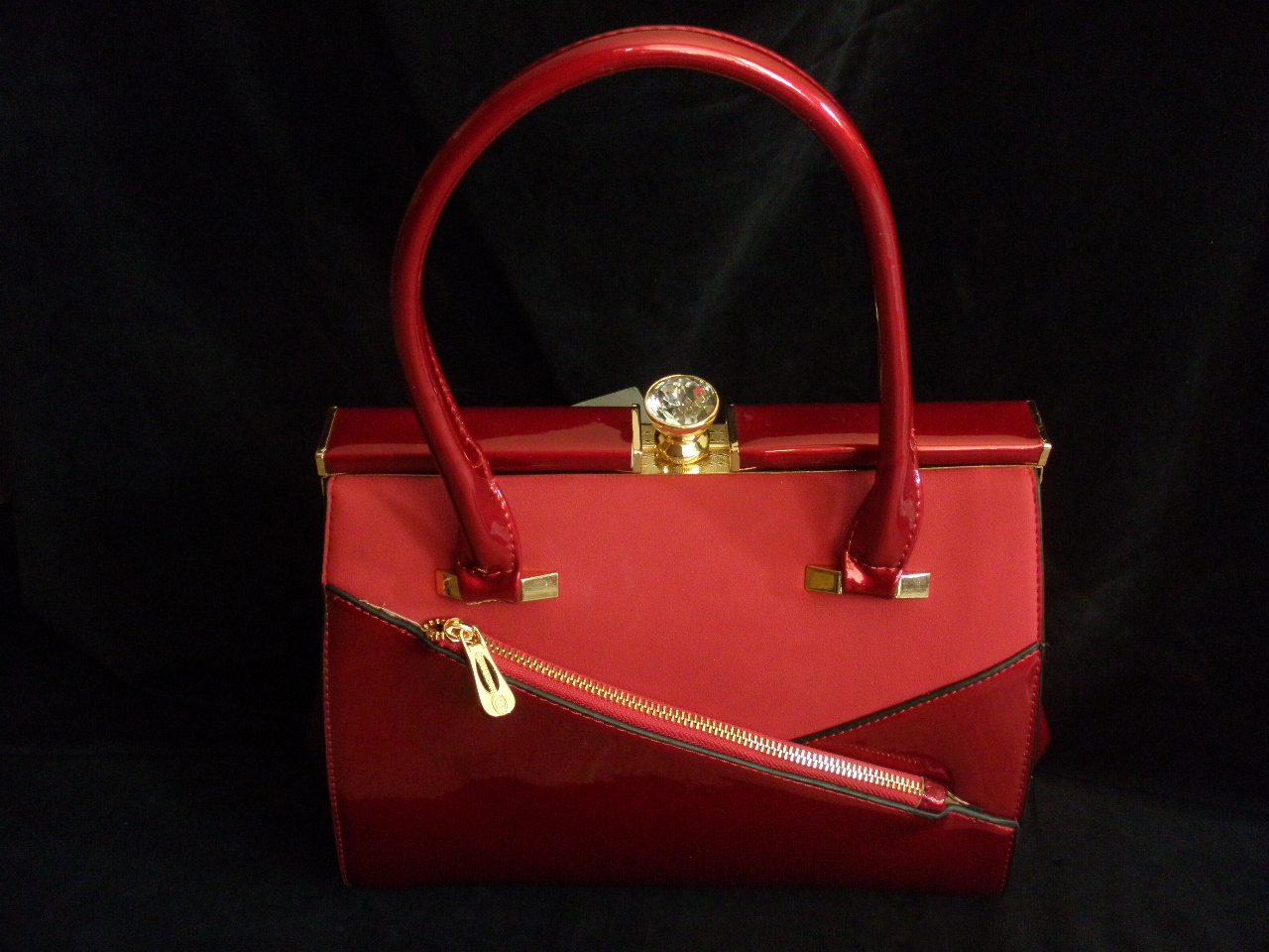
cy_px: 476
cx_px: 634
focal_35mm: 36
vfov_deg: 39.7
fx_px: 1320
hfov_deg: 51.4
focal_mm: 6.3
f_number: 3.5
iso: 400
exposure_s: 1/4
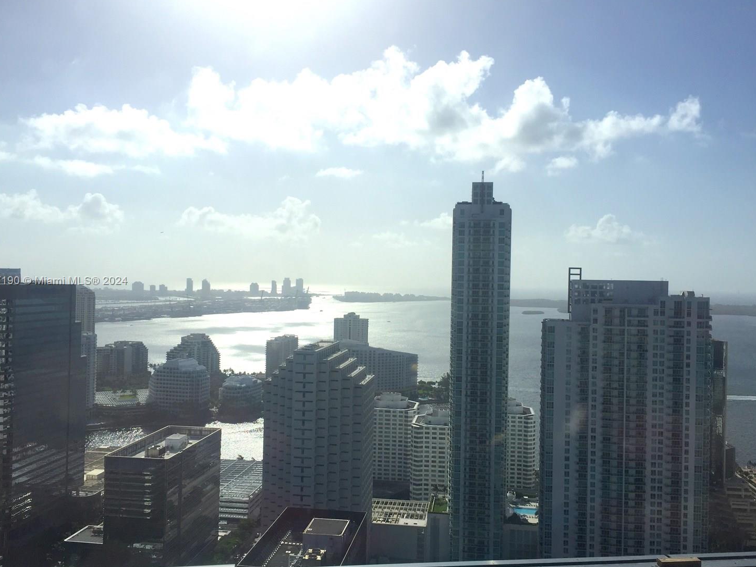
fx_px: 699
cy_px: 281
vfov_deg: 44.2
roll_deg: -1.6
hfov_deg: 56.8
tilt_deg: +1.6
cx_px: 377
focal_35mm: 32
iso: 32
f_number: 2.2
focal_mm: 4.15
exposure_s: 1/3300
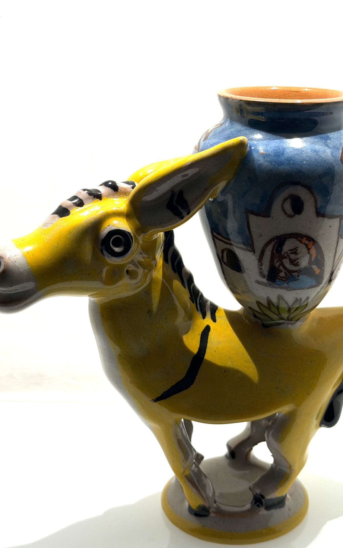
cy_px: 253
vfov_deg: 33.5
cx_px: 197
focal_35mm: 61
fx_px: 912
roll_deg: +0.8
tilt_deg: -17.2
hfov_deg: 21.3
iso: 64
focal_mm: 6.76
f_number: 1.78
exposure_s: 1/100
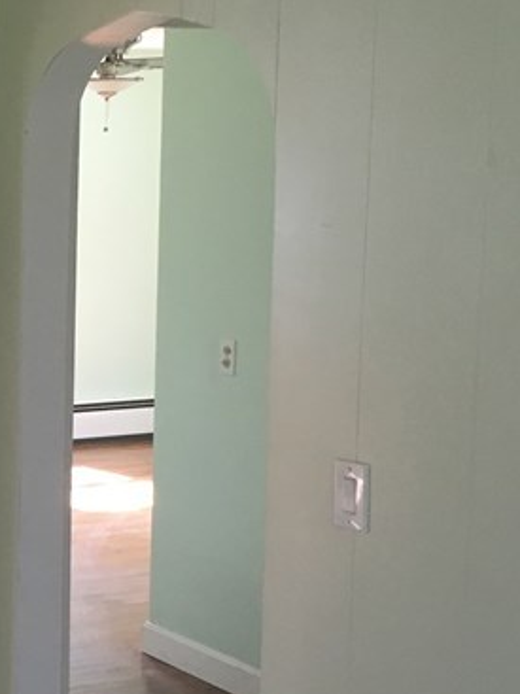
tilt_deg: -7.8
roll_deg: +0.2
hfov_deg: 16.5
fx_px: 1623
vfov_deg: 24.1
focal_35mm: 81
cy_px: 390
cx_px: -265
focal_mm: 4.15
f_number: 2.2
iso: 40
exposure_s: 1/30
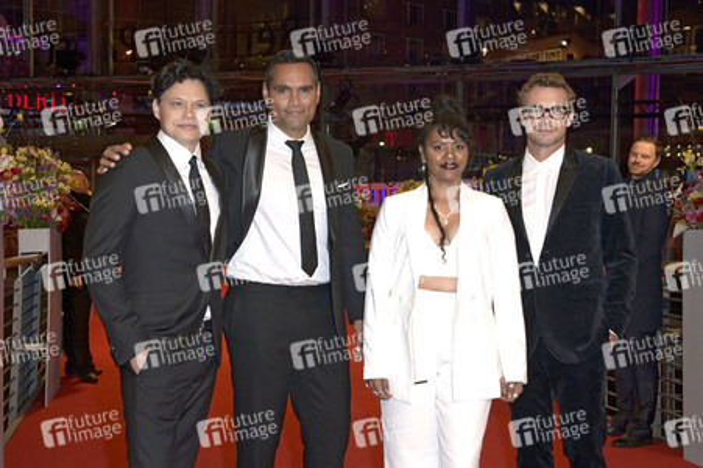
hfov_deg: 43.6
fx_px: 878
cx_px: 352
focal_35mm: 45
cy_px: 234
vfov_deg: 29.8
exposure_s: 1/250
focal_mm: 45
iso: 1250
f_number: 6.3
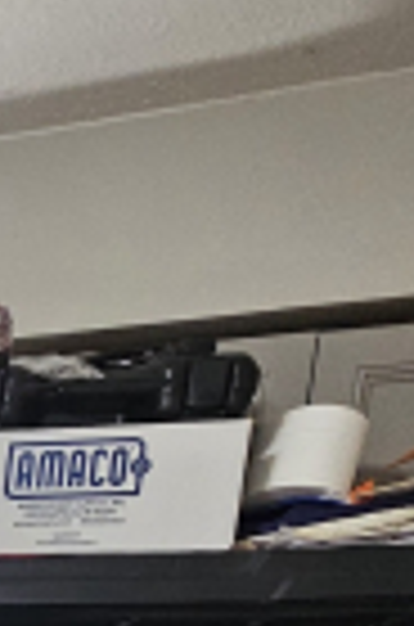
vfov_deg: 23.9
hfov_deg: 13.0
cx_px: -682
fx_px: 1127
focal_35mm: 65
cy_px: 959
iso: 320
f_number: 2.2
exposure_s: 1/40
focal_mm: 2.2
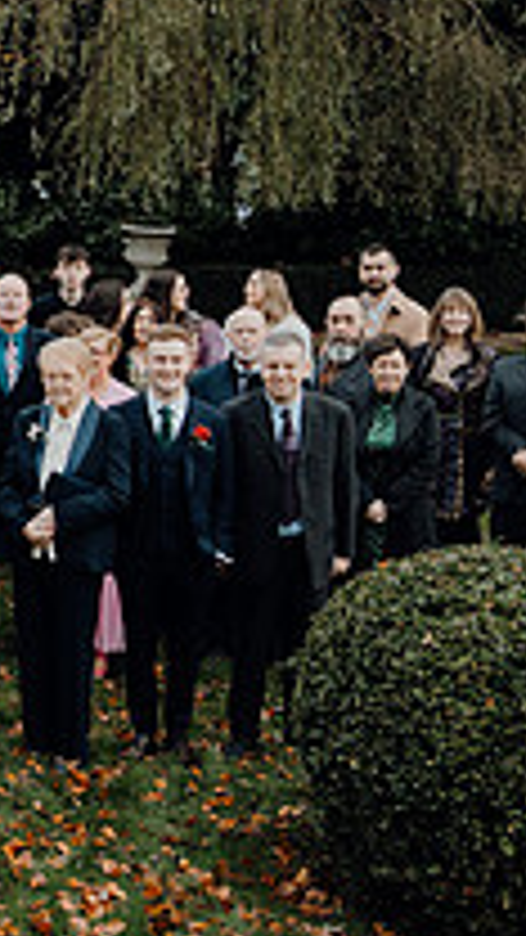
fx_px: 1835
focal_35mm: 74
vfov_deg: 28.4
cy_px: 330
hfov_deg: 14.8
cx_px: -323
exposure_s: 1/200
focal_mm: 24
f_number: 3.5
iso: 1600
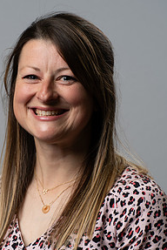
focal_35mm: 263
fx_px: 1826
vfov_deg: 7.8
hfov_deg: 5.2
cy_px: 161
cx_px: 45
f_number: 7.1
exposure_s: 1/160
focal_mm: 168
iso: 160
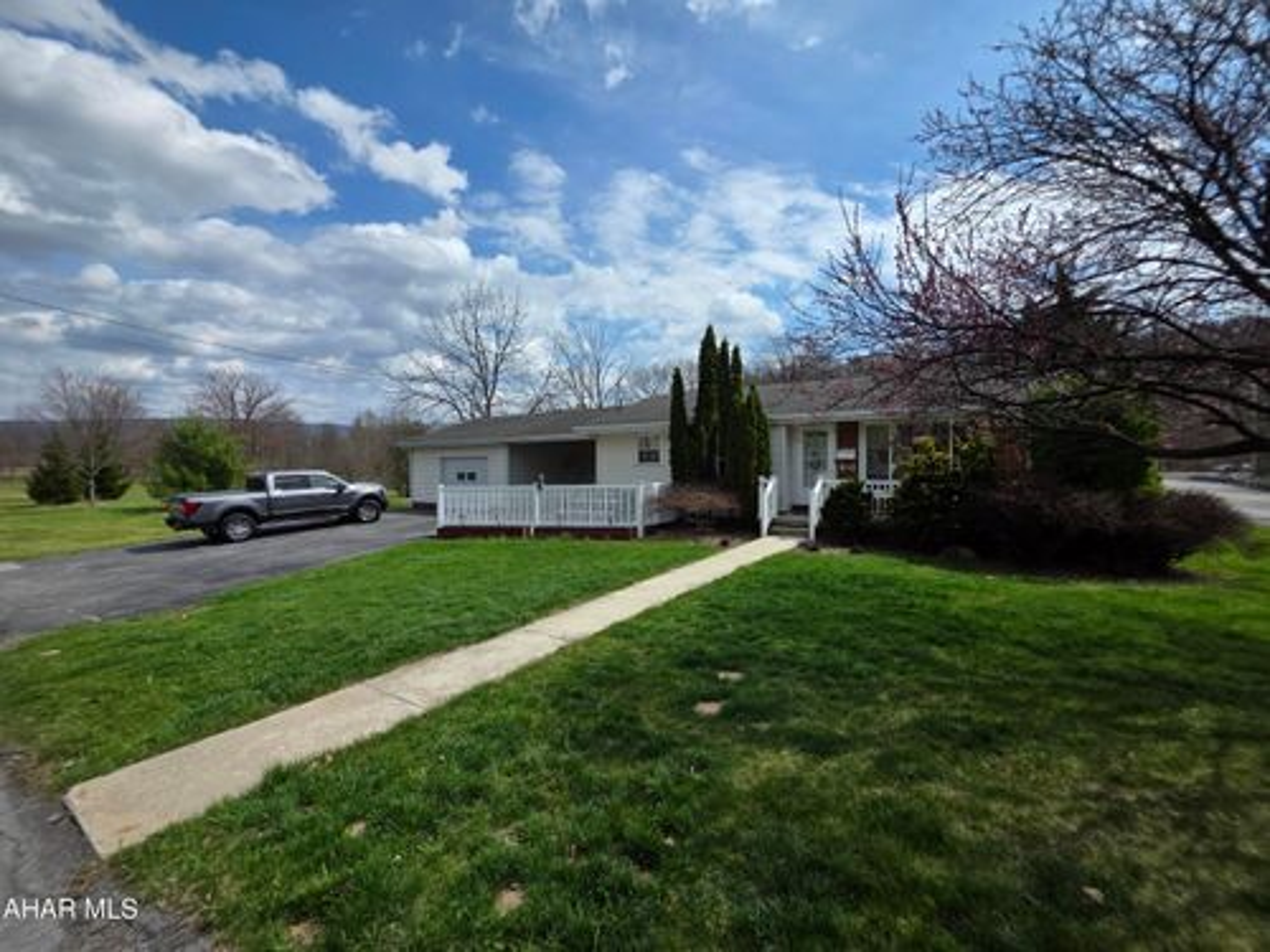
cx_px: 635
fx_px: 477
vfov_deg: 89.9
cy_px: 476
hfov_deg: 106.2
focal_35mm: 13
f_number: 1.9
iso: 40
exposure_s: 1/2760
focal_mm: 2.2
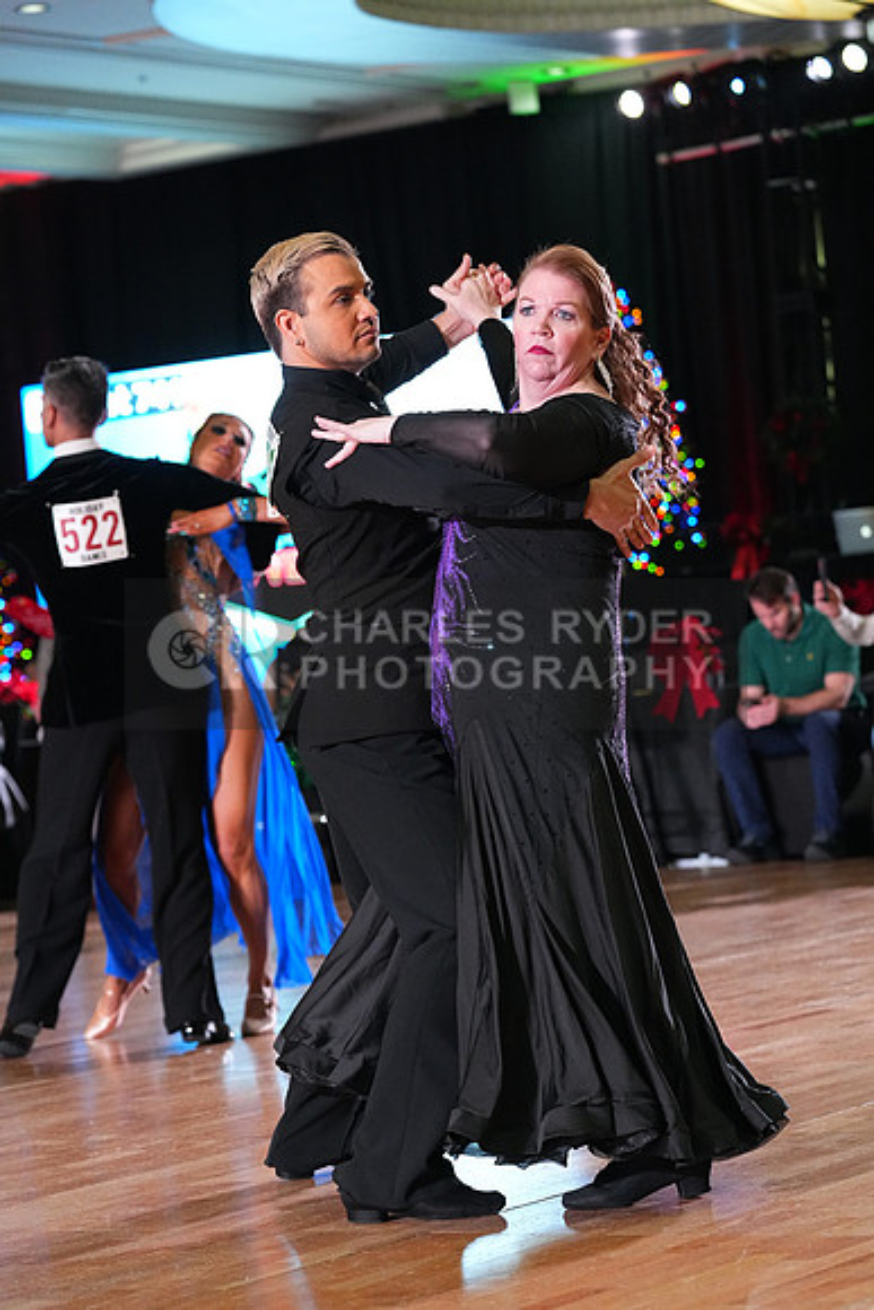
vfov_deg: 19.3
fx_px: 3858
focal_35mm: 106
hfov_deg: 12.9
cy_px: 655
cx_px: 437
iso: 6400
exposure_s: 1/400
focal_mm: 106
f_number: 4.5
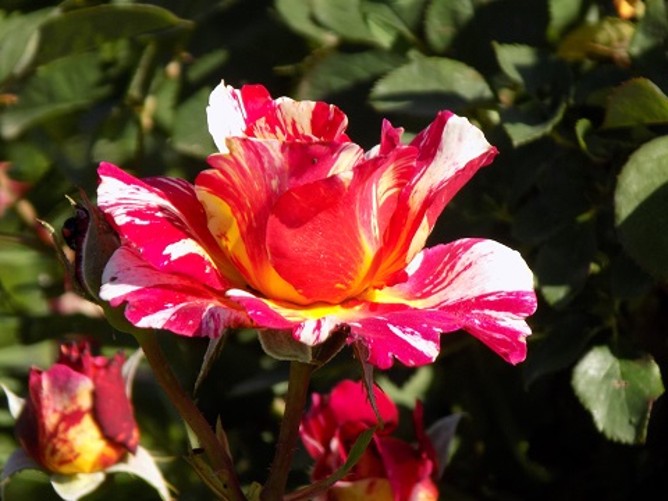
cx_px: 334
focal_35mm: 537
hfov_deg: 3.7
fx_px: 10363
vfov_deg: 2.8
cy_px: 250
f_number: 5.9
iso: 80
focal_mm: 95.4
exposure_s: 1/200
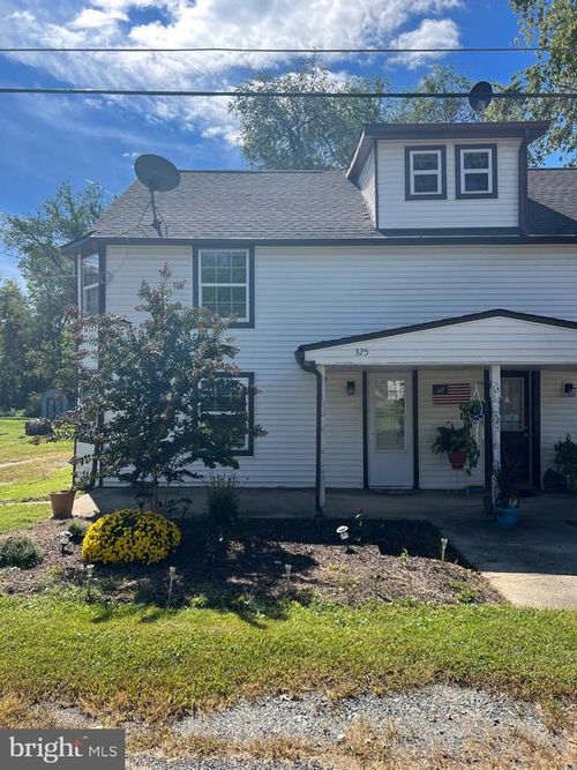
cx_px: 288
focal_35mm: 26
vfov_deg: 67.3
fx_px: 578
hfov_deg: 53.0
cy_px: 385
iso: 50
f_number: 1.5
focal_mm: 5.7
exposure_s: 1/2915
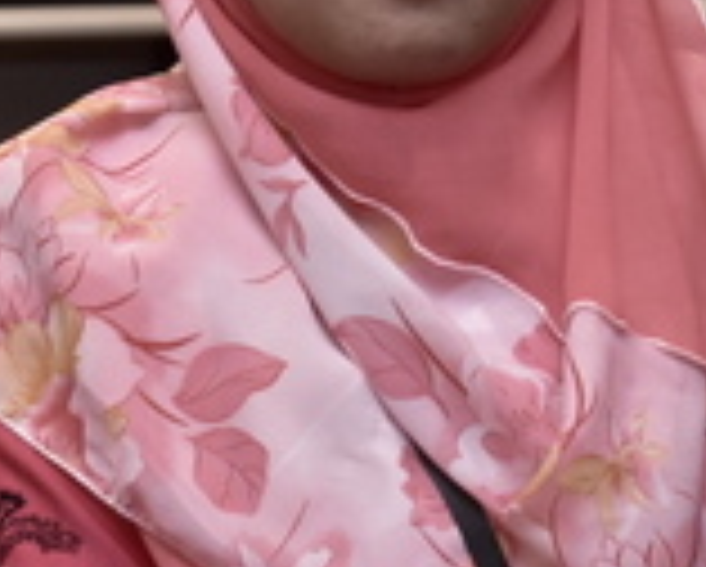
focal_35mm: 445
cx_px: 1331
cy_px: 40
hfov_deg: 4.3
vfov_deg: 3.5
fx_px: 9310
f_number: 6.3
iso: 1000
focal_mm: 62
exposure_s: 1/50
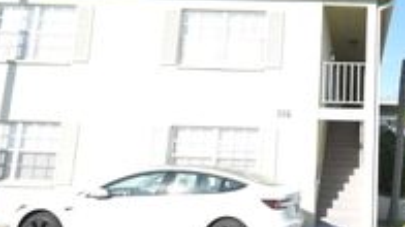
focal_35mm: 40
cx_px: 357
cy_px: 90
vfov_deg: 29.6
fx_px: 429
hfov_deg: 46.1
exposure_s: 1/4000
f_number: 3.5
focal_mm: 10
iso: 800
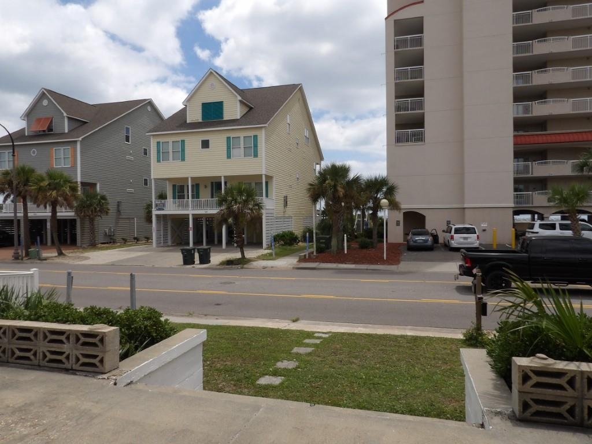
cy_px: 222
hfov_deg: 71.6
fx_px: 410
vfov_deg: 56.8
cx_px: 296
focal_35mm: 24
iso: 100
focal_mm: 4.3
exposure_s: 1/770
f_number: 4.6
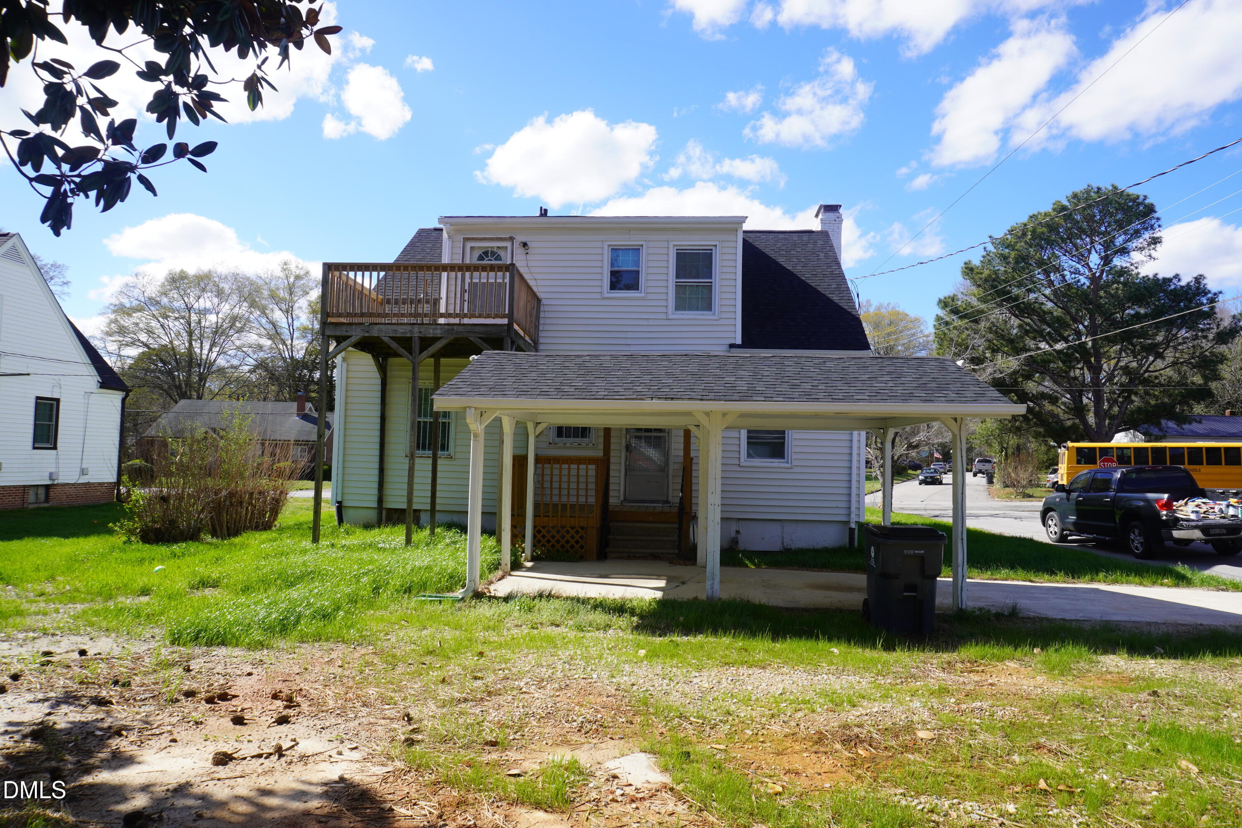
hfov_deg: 73.7
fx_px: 828
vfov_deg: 53.1
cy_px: 414
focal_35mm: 24
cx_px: 621
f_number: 9
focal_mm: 16
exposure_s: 1/125
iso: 100
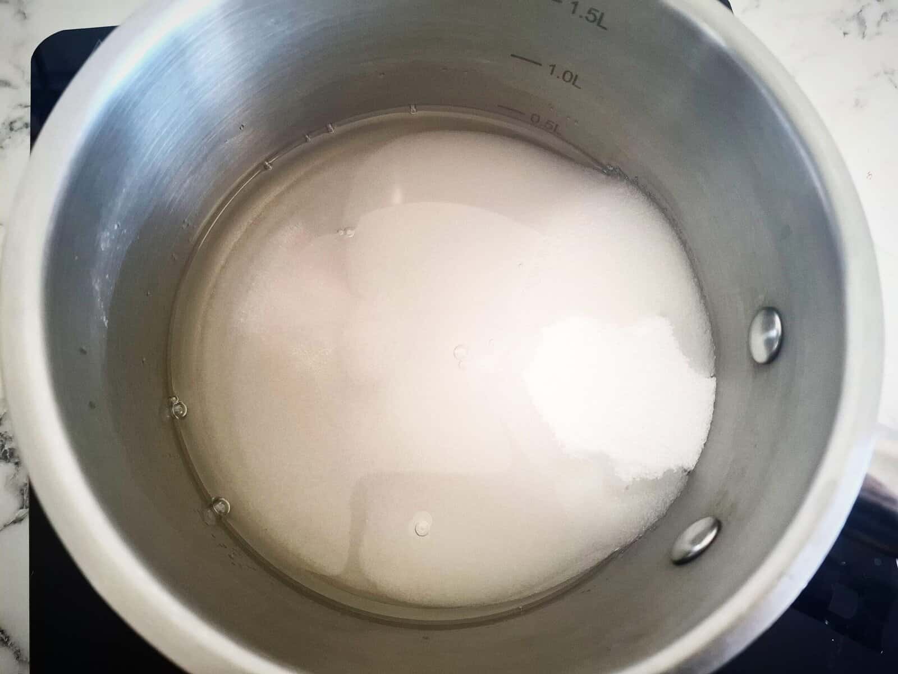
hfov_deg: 73.9
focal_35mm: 23
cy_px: 337
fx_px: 597
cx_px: 449
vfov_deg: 58.9
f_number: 1.8
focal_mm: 5.54
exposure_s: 1/50
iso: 320
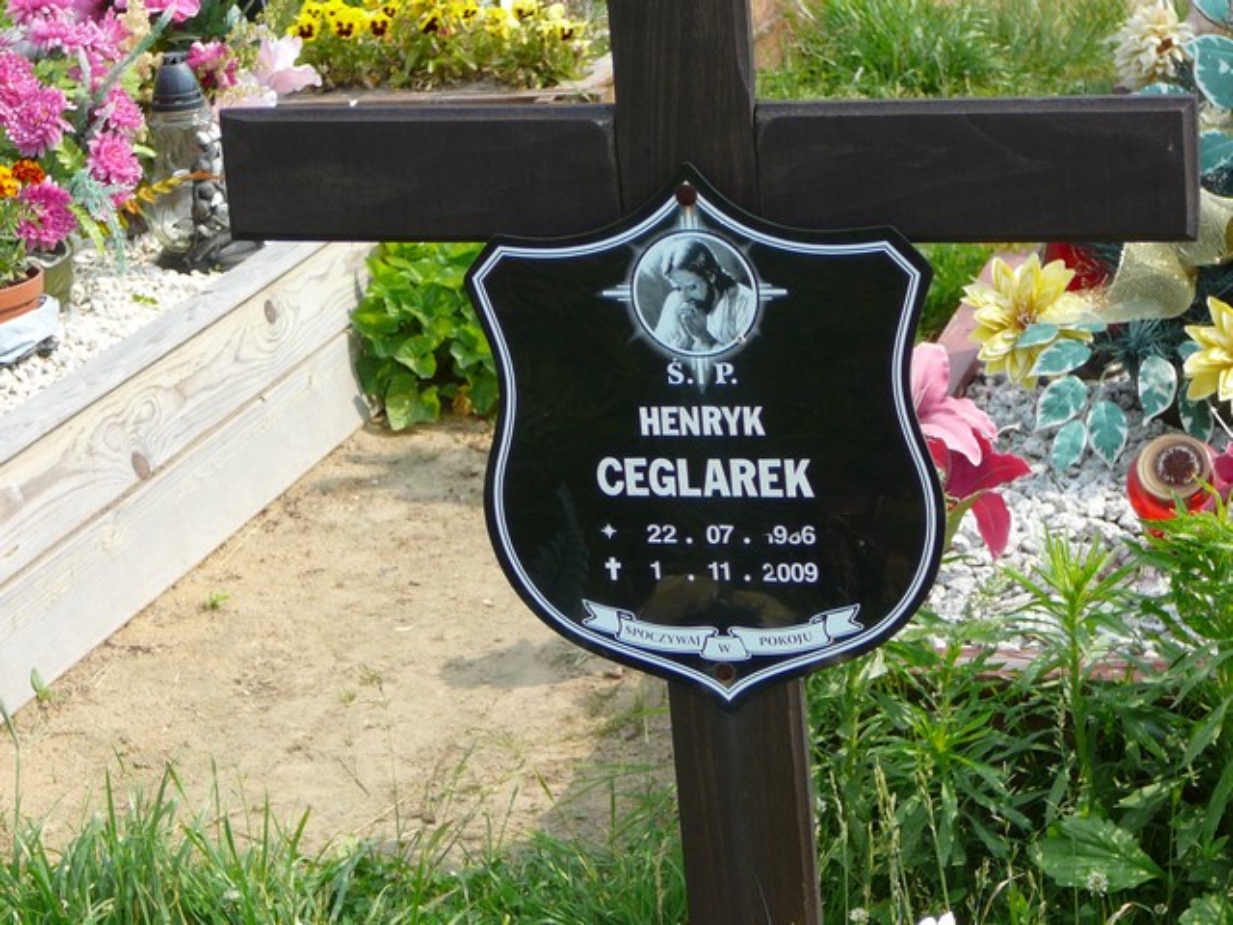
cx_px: 616
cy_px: 462
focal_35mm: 95
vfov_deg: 15.6
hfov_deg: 20.7
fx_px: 3384
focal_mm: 14.1
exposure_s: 1/400
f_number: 3.9
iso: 80
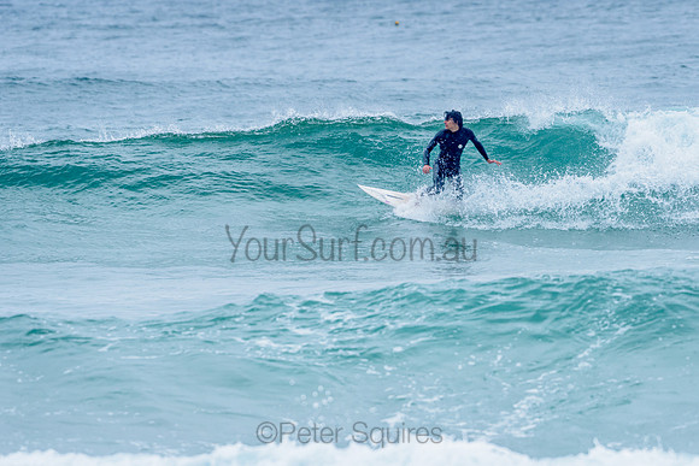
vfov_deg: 3.4
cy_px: 184
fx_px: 7802
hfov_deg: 5.1
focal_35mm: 402
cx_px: 425
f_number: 5.6
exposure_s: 1/2000
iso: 800
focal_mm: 320
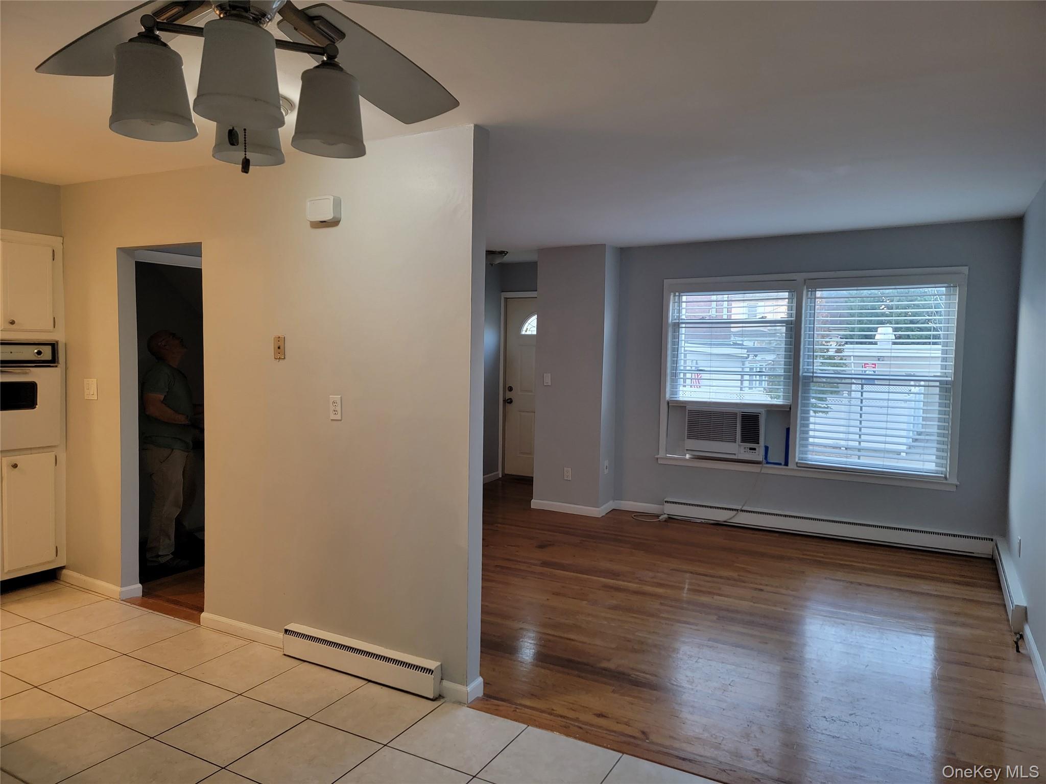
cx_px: 523
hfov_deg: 71.6
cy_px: 392
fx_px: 725
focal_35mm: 24
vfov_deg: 56.8
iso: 320
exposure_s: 1/120
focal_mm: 6.7
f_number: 1.8
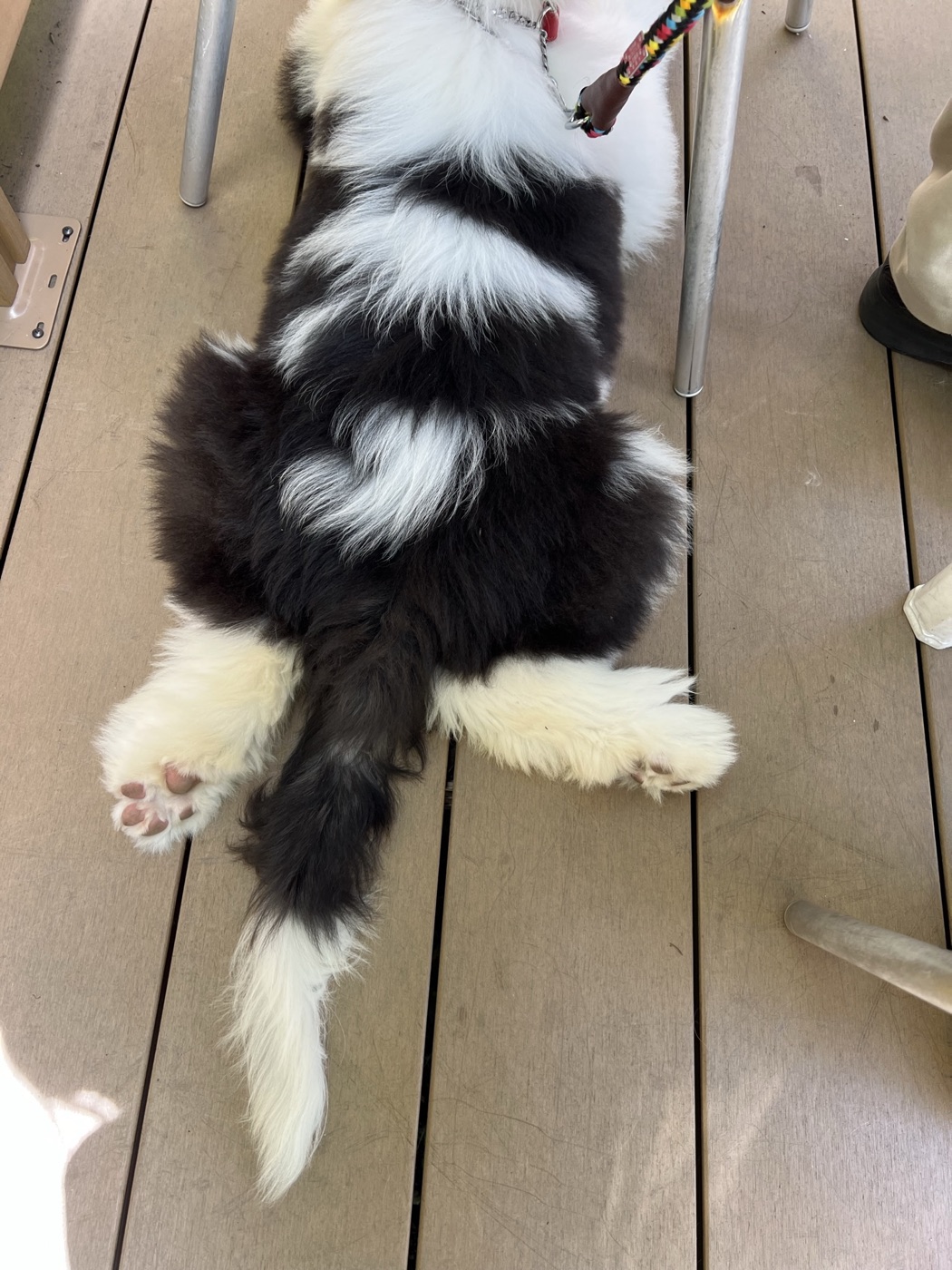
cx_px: 476
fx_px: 953
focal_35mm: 26
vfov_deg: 67.3
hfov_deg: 53.1
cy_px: 635
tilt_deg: -69.0
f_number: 1.5
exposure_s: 1/161
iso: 40
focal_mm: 5.7
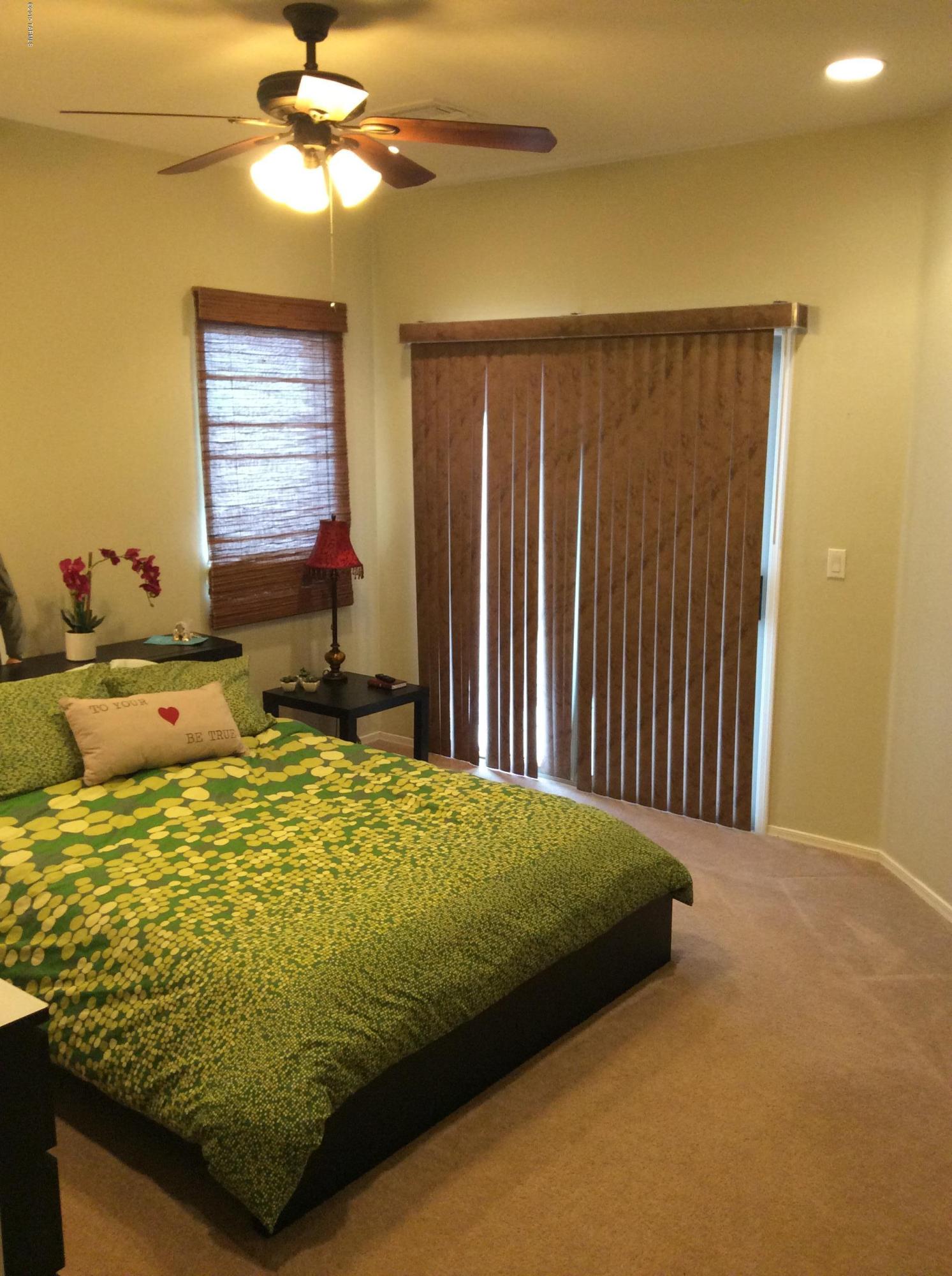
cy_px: 638
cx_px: 476
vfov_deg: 55.4
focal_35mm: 33
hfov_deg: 42.8
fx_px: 1214
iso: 160
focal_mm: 3.3
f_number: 2.4
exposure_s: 1/24
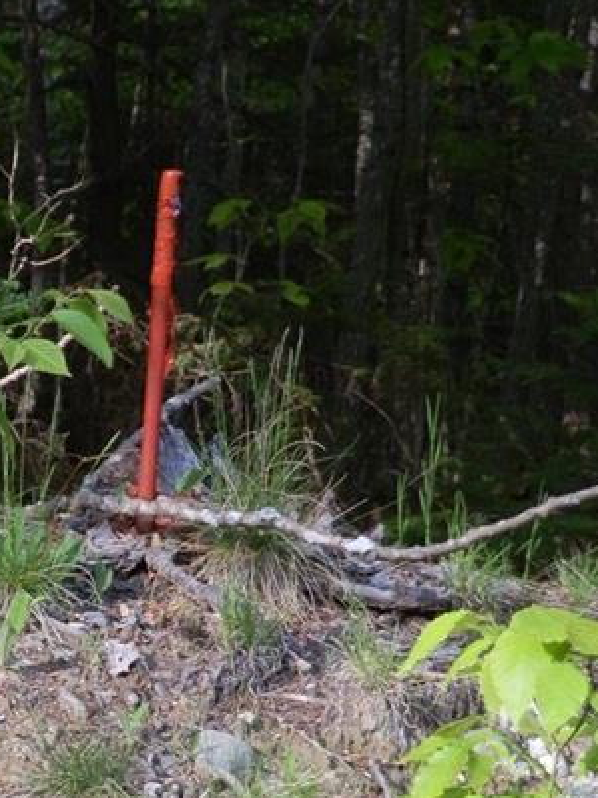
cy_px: 571
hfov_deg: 7.6
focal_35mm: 194
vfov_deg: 10.2
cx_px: 38
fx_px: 4469
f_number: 4.4
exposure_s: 1/125
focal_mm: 18.05
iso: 160
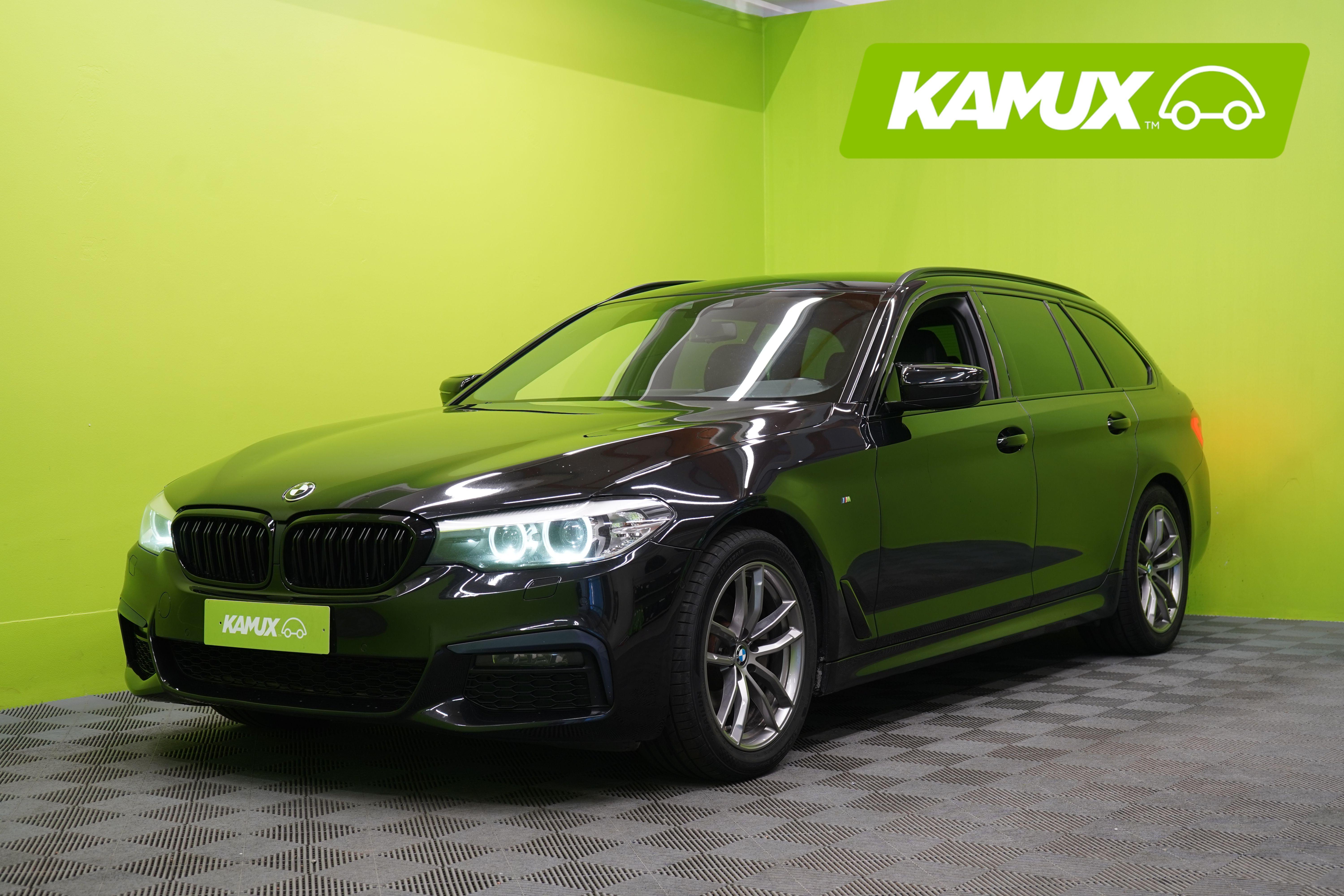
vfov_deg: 27.0
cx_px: 672
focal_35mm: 50
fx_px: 1867
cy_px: 448
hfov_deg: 39.6
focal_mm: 50
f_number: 4.5
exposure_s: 1/30
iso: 400
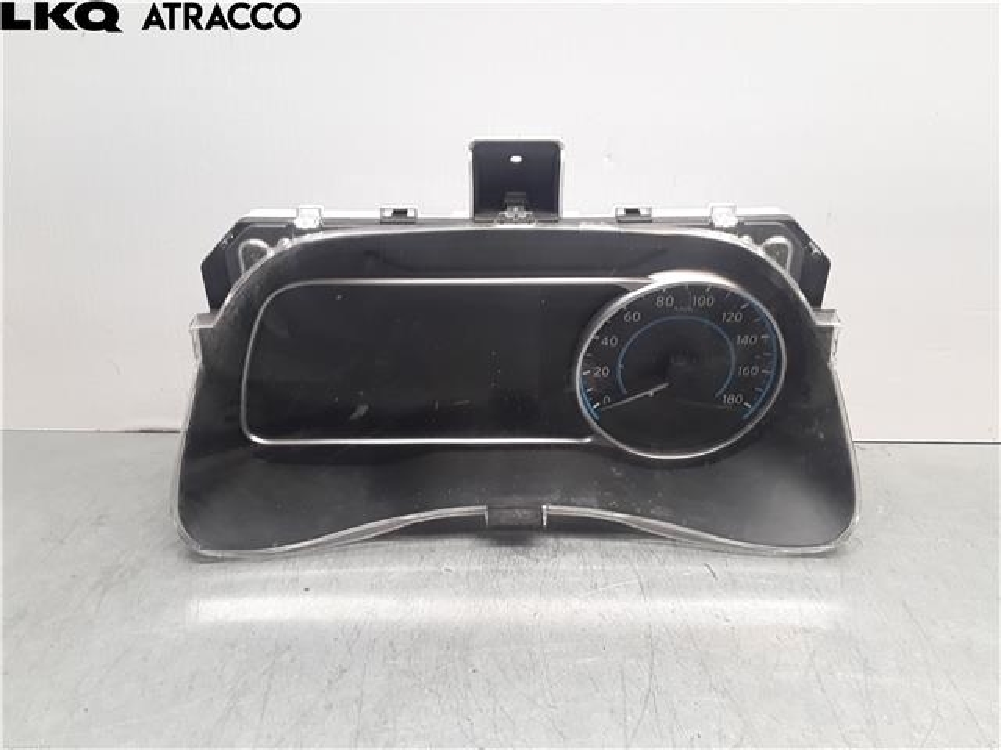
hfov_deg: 63.4
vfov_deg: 49.7
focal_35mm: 28
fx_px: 810
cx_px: 500
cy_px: 375
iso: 64
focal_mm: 2.91
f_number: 1.9
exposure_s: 1/50
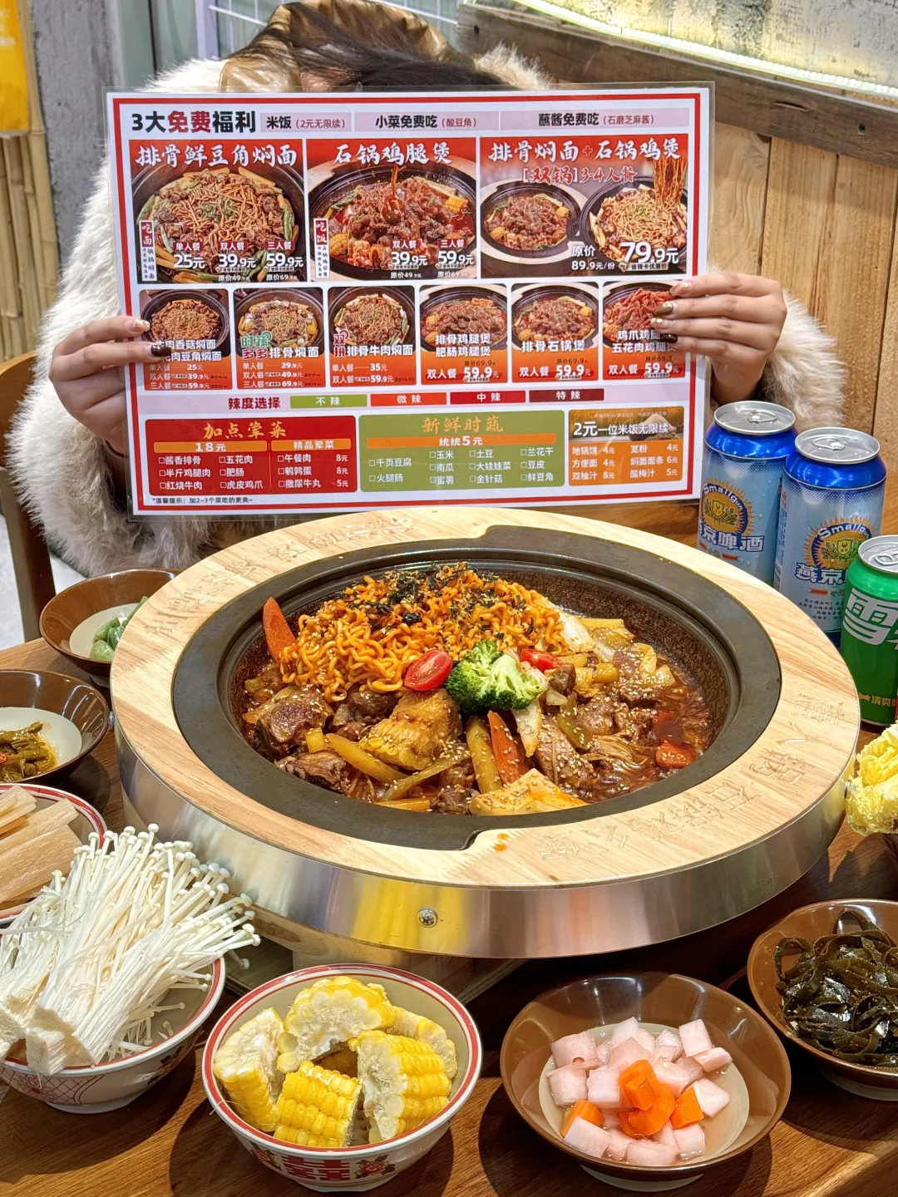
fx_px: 1660
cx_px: 449
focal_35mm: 48
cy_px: 598
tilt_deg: -26.5
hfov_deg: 30.3
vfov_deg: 39.7
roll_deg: +0.8
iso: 64
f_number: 1.78
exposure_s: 1/100
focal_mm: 6.76
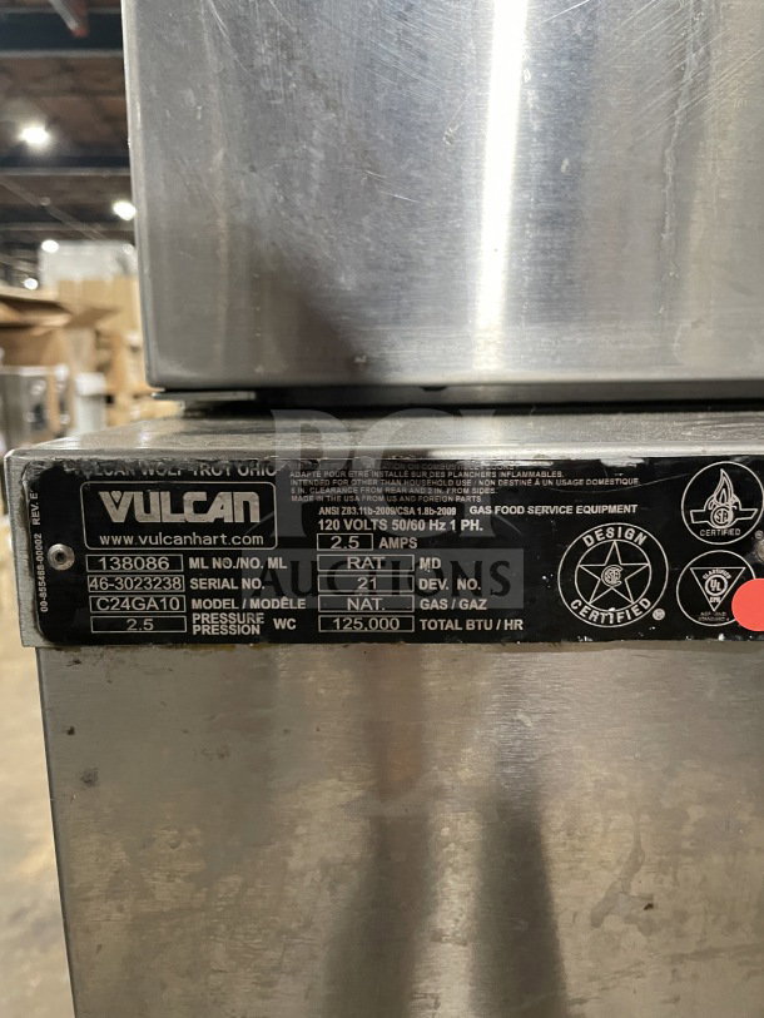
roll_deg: +1.4
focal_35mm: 26
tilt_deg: -8.9
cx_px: 382
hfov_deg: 53.1
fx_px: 765
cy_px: 509
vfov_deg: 67.3
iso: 500
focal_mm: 4.2
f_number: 1.6
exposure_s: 1/60
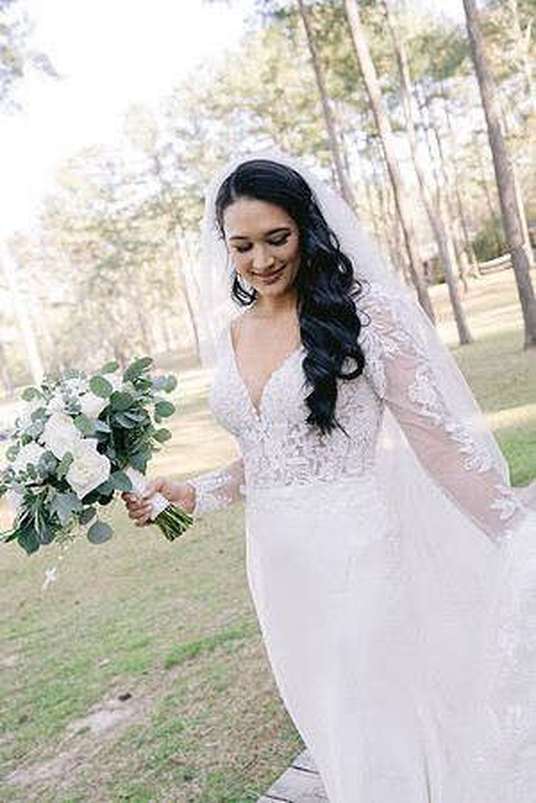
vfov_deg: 54.4
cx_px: 268
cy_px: 402
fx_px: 782
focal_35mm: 35
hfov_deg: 37.9
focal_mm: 35
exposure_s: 1/200
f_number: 4
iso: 400
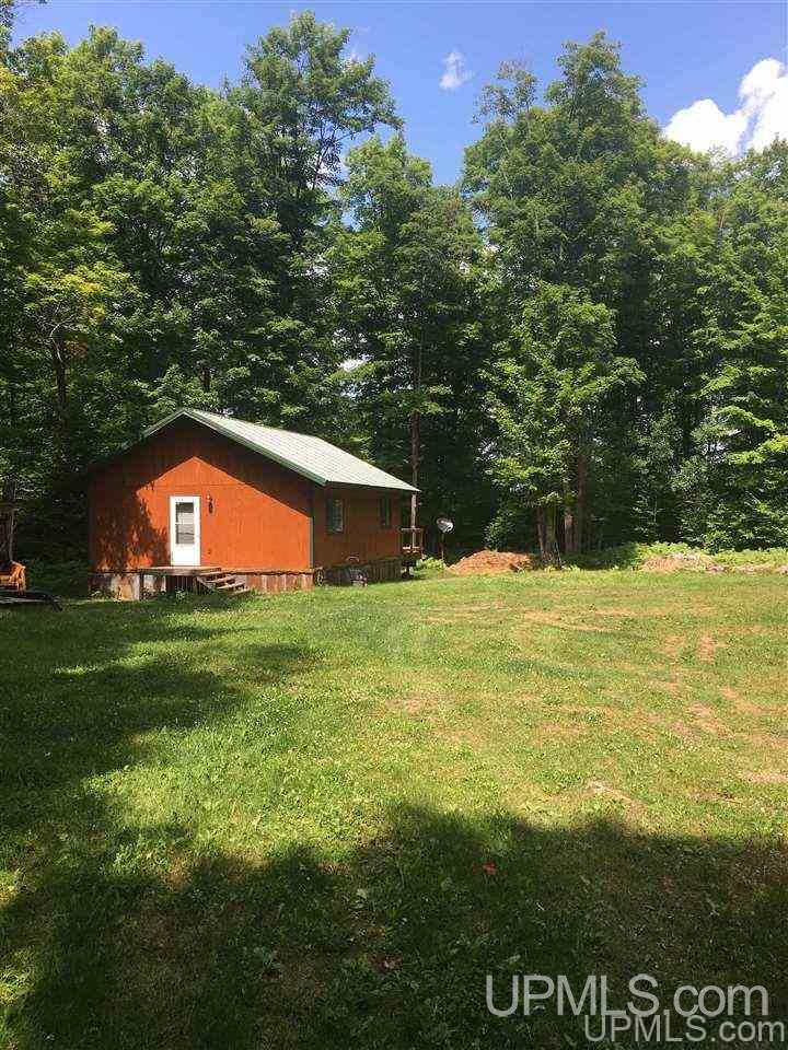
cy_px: 525
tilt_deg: +0.6
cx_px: 394
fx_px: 880
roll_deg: -0.2
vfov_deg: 61.7
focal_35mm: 29
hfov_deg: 48.2
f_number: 2.2
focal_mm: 4.15
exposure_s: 1/591
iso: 25
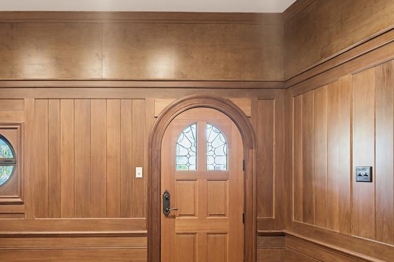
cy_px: 176
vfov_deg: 52.0
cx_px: 102
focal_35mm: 24
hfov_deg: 69.3
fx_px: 263
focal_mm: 16
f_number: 6.3
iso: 200
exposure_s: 2.5
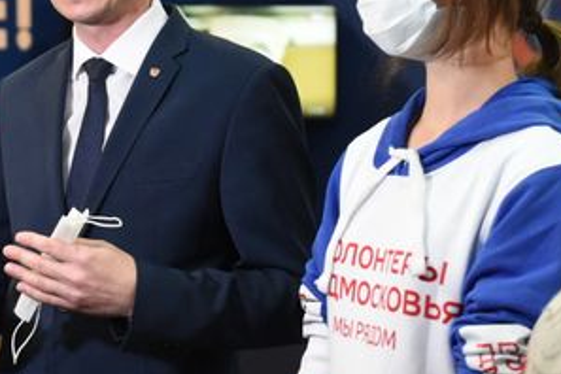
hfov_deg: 17.9
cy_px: 104
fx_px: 1761
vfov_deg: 12.1
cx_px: 70
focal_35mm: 113
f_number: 4
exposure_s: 1/1000
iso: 12800
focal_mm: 48
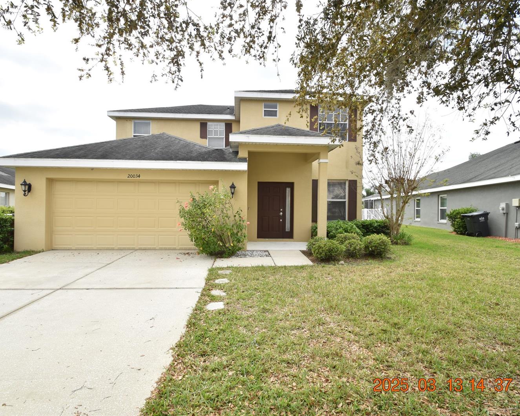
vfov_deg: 77.0
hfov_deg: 89.6
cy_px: 207
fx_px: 262
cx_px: 257
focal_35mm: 17
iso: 200
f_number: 8
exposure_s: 1/250
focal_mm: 10
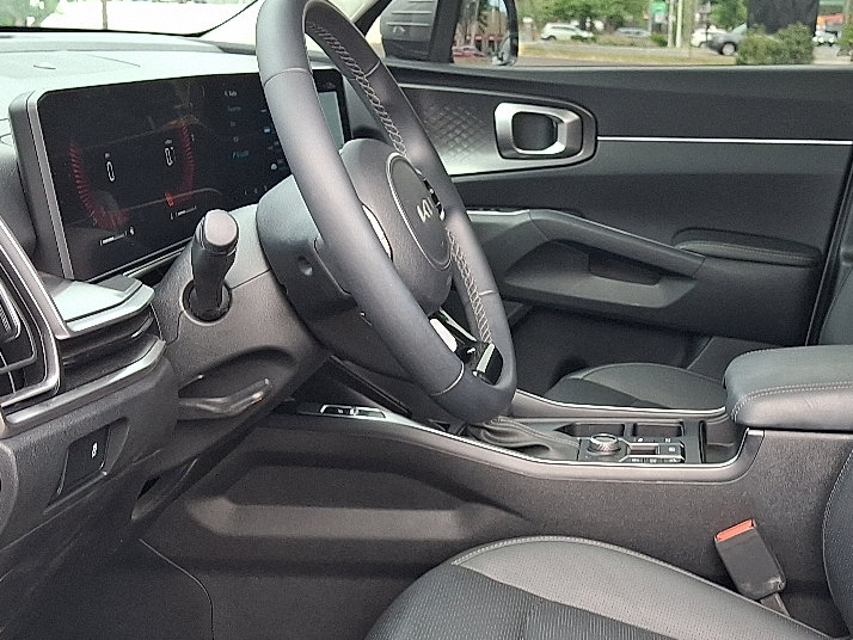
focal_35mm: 56
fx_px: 1380
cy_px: 432
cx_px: 564
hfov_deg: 34.0
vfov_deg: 26.0
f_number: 1.8
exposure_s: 1/100
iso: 39
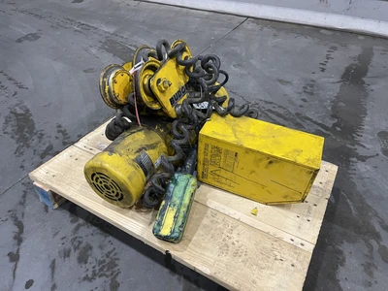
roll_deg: +0.2
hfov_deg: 69.4
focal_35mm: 25
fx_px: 280
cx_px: 194
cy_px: 146
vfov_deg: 54.9
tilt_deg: -38.1
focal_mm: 5.1
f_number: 1.6
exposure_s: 1/60
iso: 250
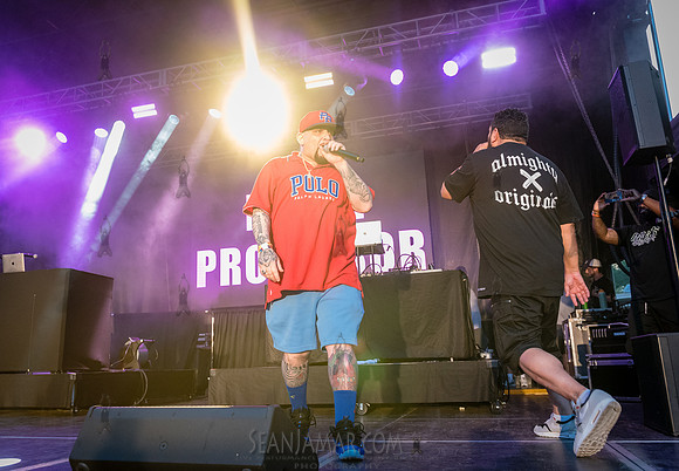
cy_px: 222
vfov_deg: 42.8
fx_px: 600
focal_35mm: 31
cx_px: 307
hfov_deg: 58.9
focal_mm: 29
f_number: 4.5
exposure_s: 1/320
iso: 4000
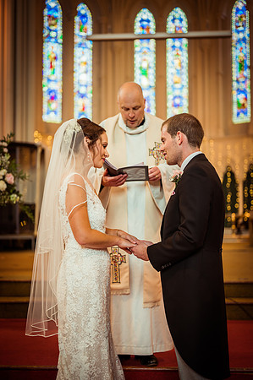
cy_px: 190
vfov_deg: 39.6
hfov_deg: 26.9
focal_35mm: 50
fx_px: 528
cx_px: 126
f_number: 1.8
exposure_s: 1/160
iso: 400
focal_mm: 50
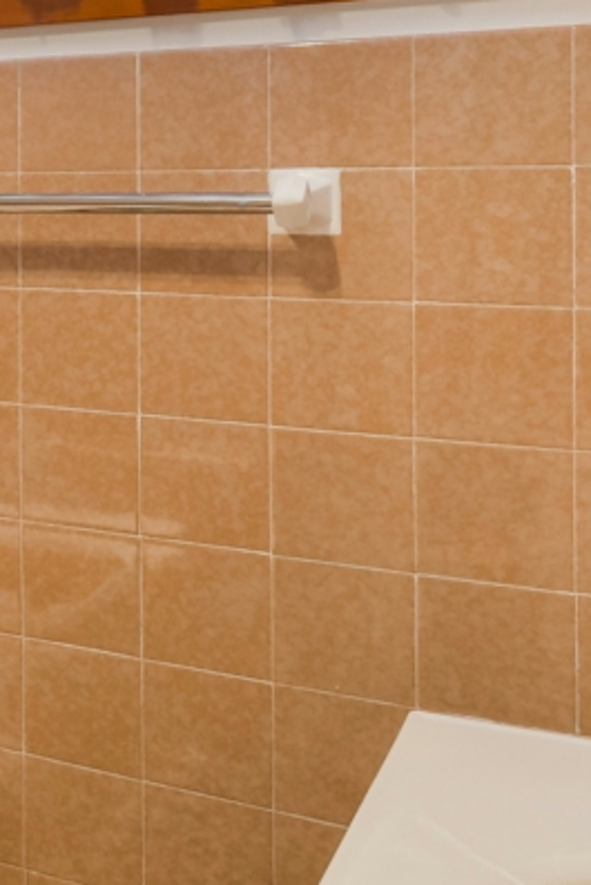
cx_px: -508
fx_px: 1427
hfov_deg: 18.0
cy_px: 149
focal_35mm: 58
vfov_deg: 33.3
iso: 800
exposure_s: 1/6
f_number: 11
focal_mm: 12
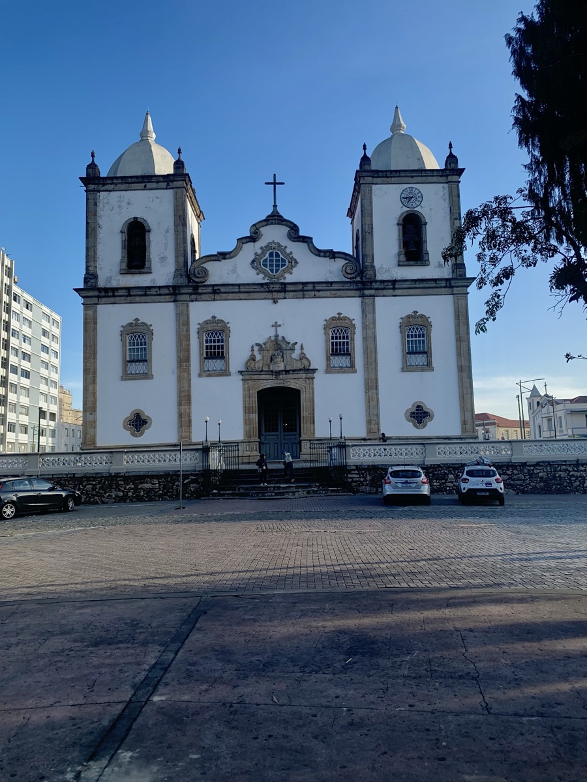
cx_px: 294
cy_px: 391
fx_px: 588
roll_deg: +1.8
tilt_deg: +9.6
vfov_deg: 67.3
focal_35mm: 26
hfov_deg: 53.1
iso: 25
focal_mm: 4.25
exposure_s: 1/340
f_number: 1.8
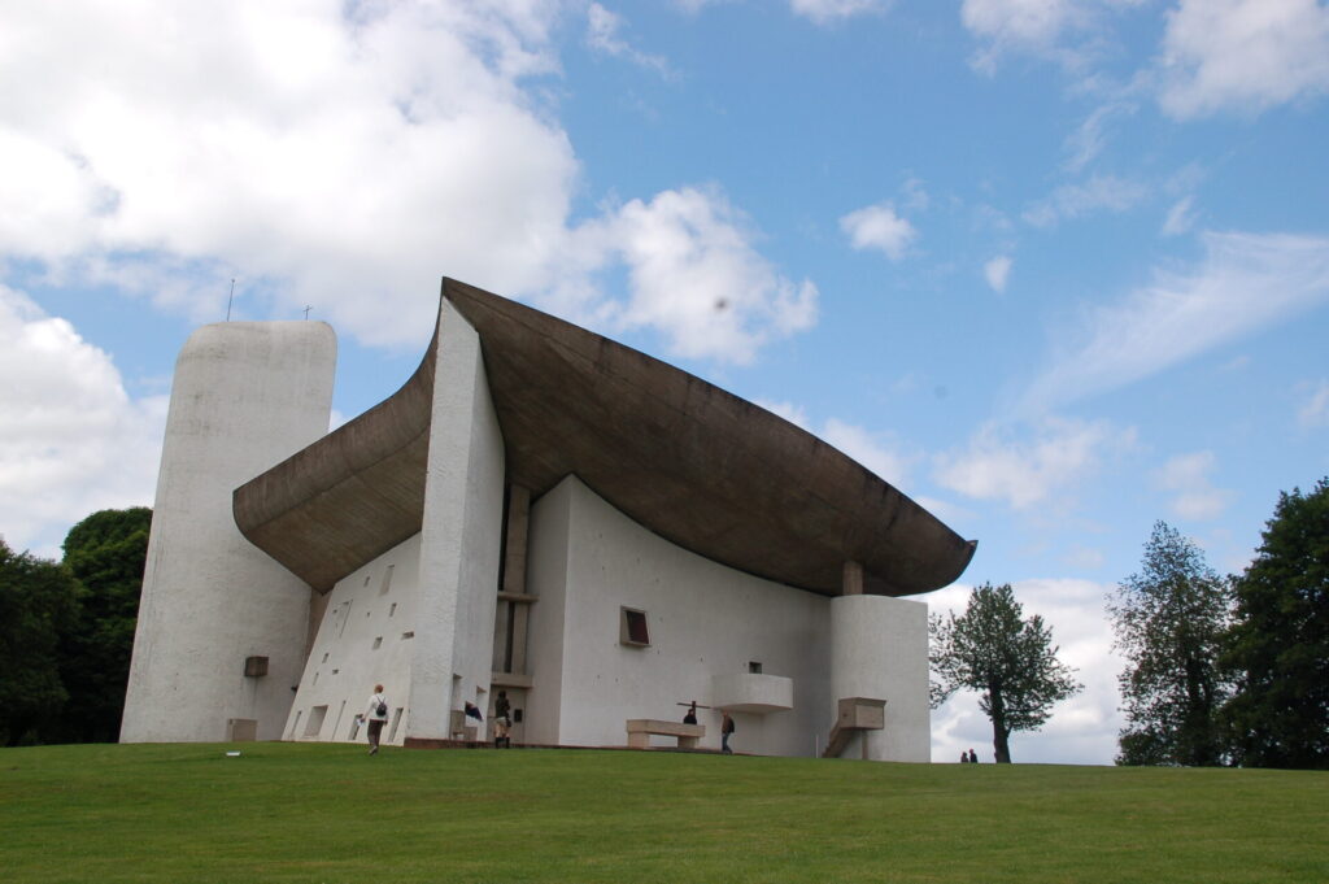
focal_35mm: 33
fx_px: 1217
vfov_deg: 39.9
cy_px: 442
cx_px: 664
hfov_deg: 57.3
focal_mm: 22
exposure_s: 1/250
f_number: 10
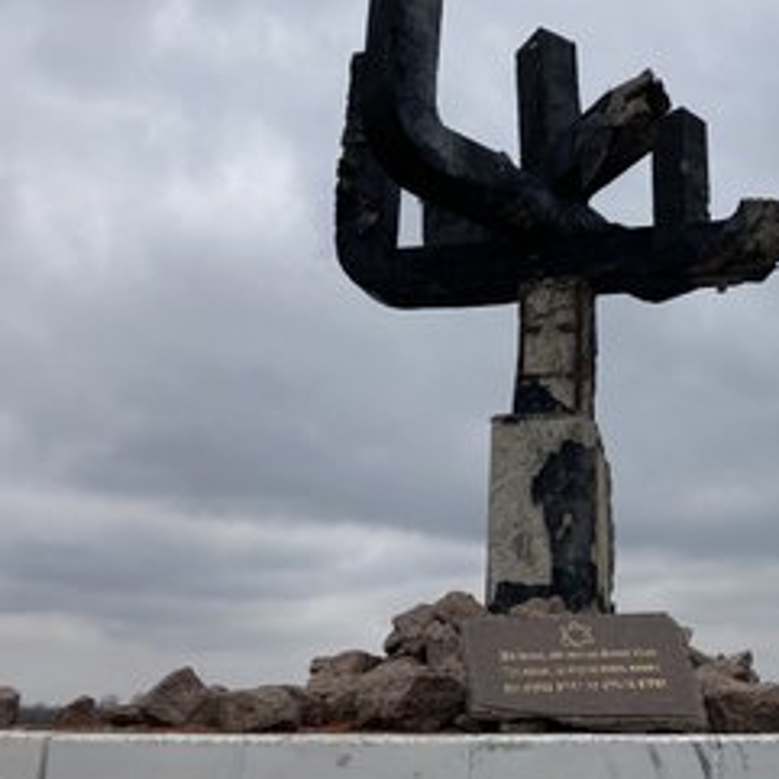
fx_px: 1044
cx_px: 595
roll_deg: -0.6
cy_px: 326
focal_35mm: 41
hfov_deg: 39.7
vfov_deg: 40.8
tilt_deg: +21.7
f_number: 1.8
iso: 20
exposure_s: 1/3436
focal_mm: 3.99
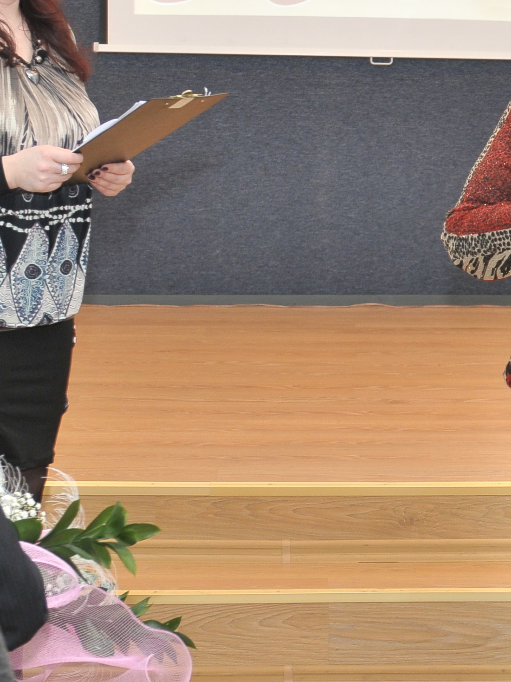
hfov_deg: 11.2
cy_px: 297
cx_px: 563
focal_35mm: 130
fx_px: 2567
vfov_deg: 15.1
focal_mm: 31
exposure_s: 1/60
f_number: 3.5
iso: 320
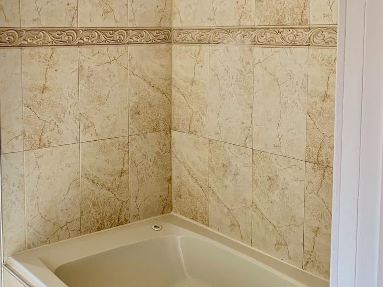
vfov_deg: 29.5
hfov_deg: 38.5
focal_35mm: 49
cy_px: 97
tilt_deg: -5.9
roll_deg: -0.6
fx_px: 542
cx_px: 133
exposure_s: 1/121
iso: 64
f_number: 1.8
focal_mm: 4.25
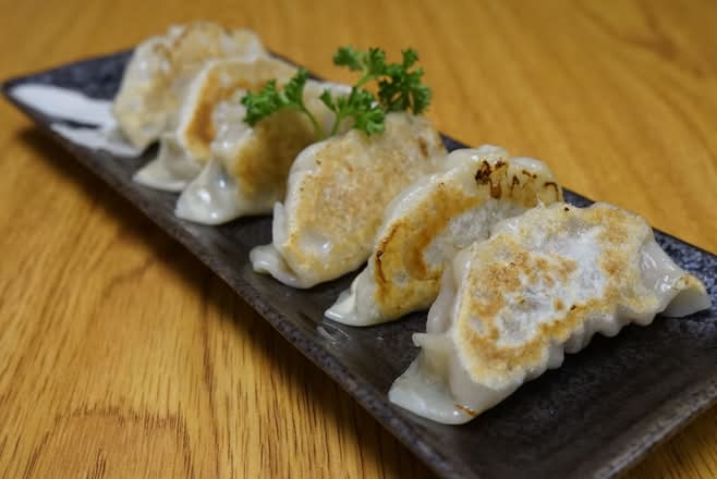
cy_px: 240
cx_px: 358
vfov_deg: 32.0
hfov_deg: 46.4
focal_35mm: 42
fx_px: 837
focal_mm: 28
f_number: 5.6
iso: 1600
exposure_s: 1/60
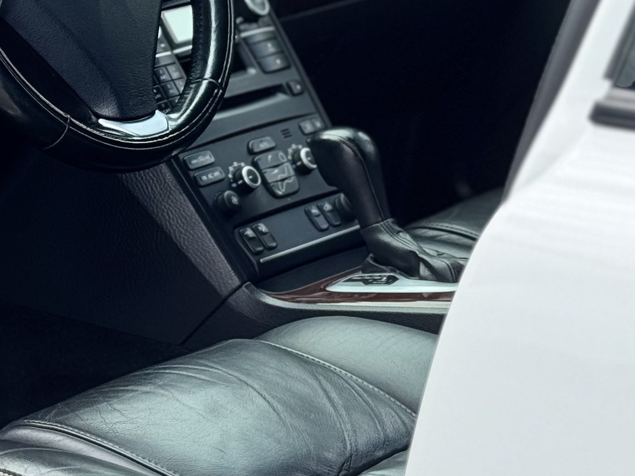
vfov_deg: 10.7
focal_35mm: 139
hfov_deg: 13.6
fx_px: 2550
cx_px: -217
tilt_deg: -14.5
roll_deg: -0.2
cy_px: 134
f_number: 1.78
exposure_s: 1/995
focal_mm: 6.76
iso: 64
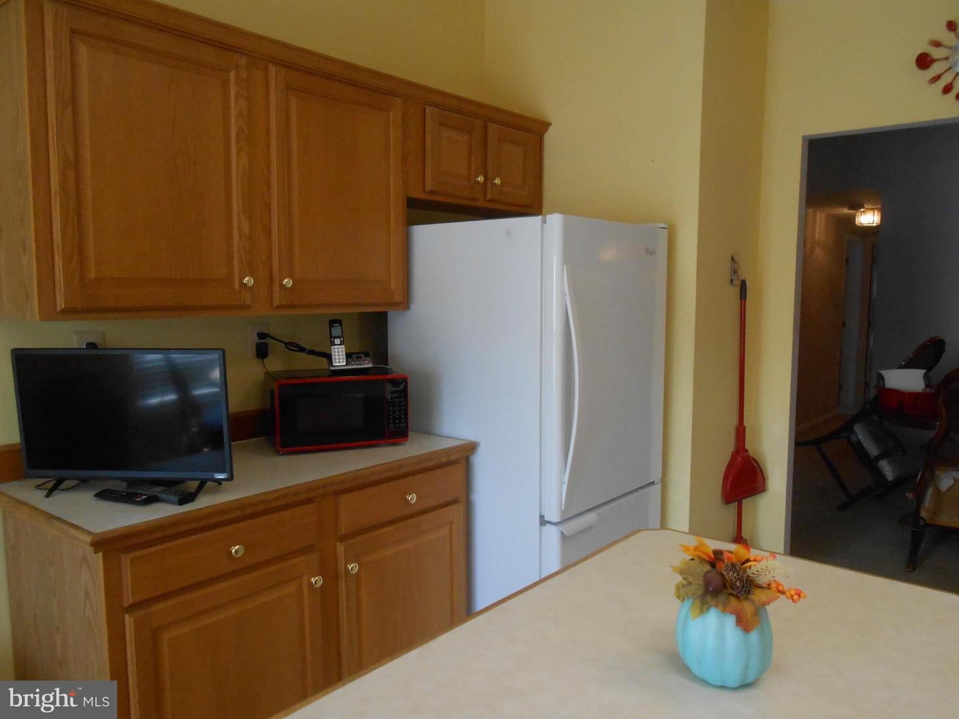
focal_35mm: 26
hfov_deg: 67.3
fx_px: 720
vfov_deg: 53.1
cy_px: 360
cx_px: 480
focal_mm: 4.6
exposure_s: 1/250
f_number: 3.5
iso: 400
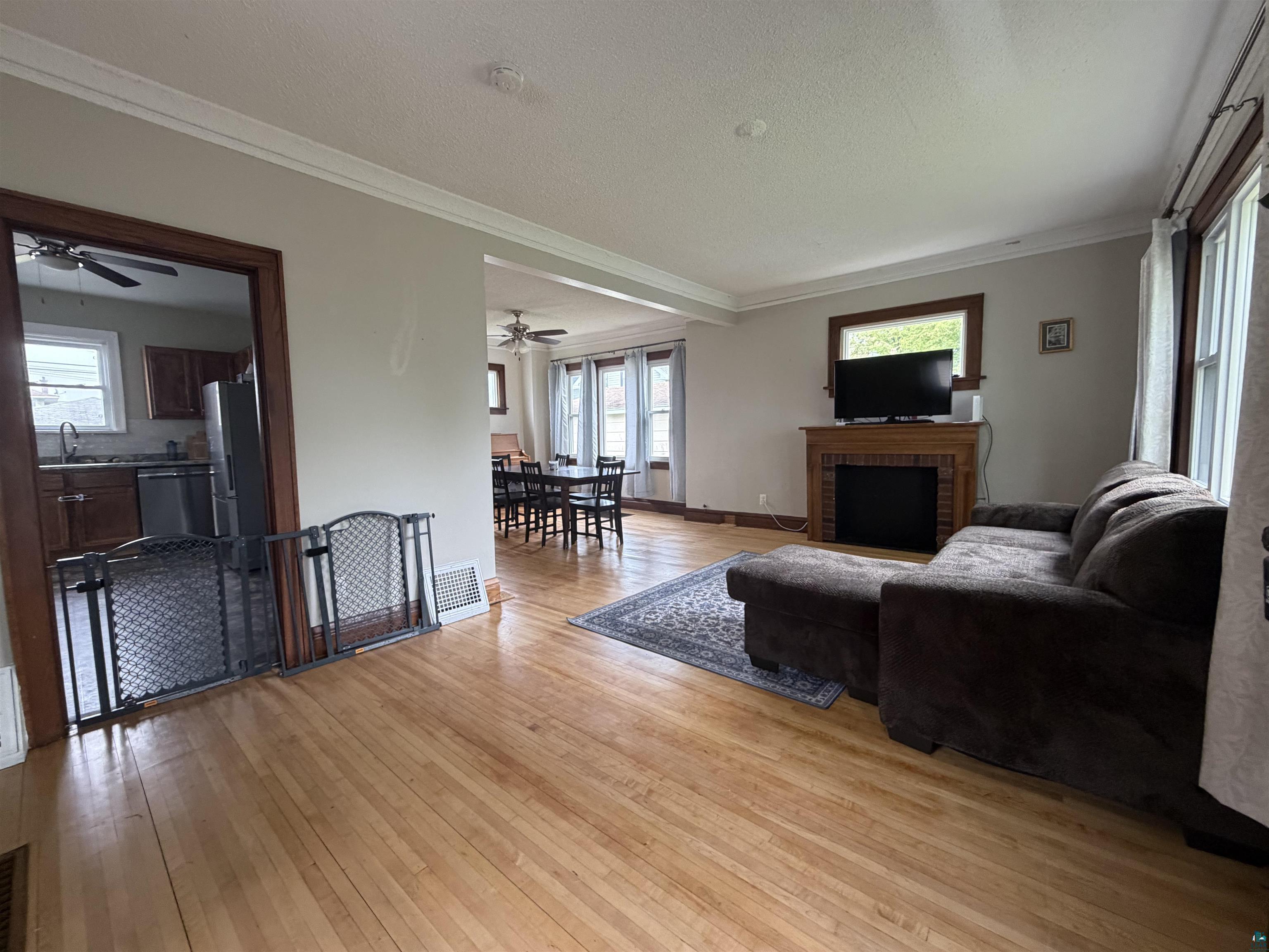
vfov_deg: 85.7
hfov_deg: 102.1
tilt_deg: -5.0
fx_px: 513
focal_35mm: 14
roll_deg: +1.1
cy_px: 476
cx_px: 634
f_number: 2.2
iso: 320
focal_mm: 2.22
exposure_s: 1/80
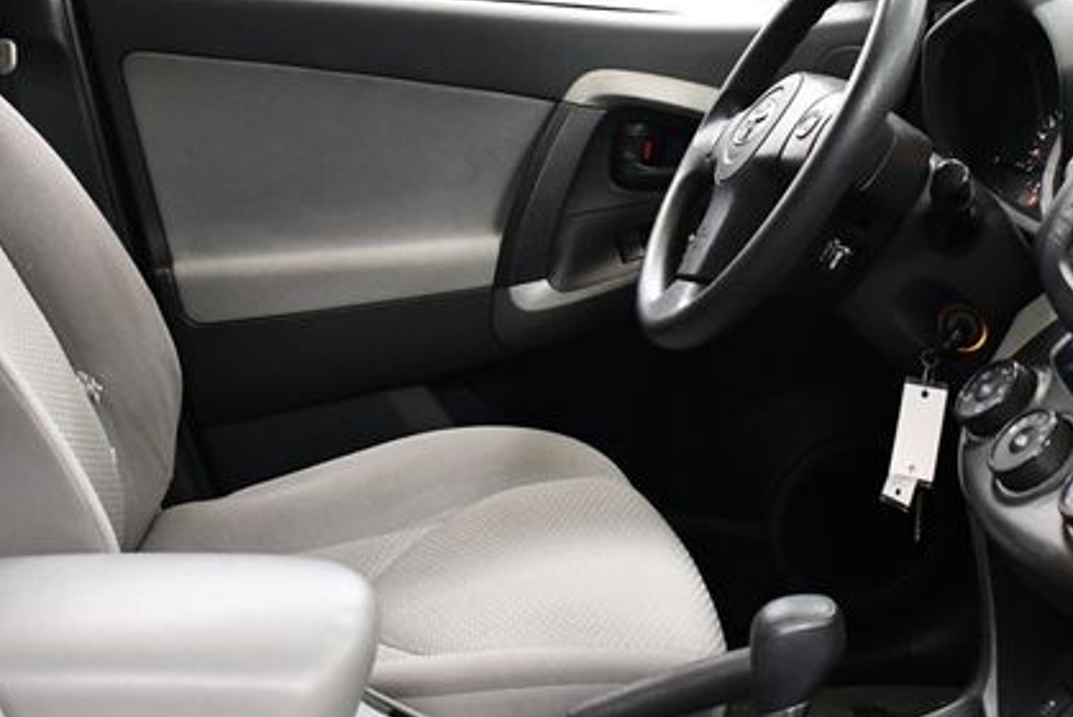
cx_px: 443
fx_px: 1640
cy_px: 264
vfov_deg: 24.6
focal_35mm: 55
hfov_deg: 36.1
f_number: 3.5
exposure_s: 1/125
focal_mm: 18
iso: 2800
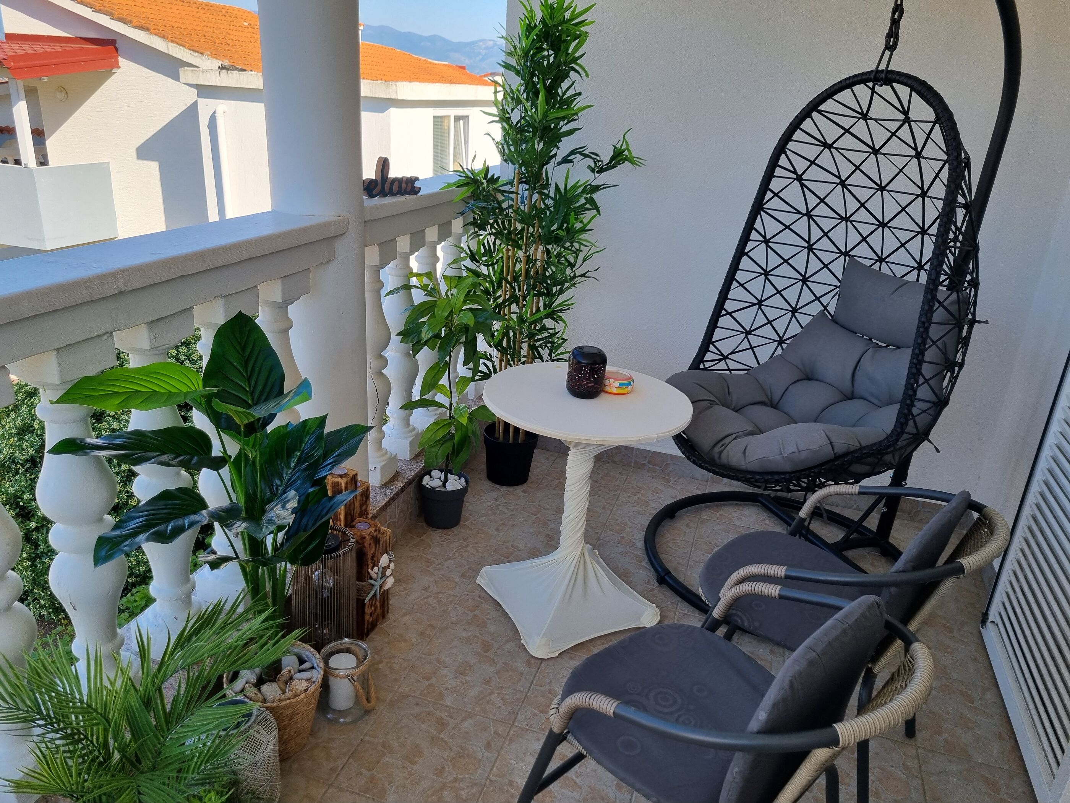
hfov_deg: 67.3
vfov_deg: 53.1
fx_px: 804
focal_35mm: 26
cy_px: 402
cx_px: 535
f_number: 1.8
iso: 50
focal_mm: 5.4
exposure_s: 1/864
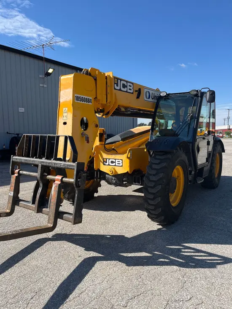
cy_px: 154
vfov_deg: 67.3
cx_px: 116
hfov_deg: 53.1
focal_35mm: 26
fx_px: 232
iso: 50
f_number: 1.6
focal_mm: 5.1
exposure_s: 1/2410
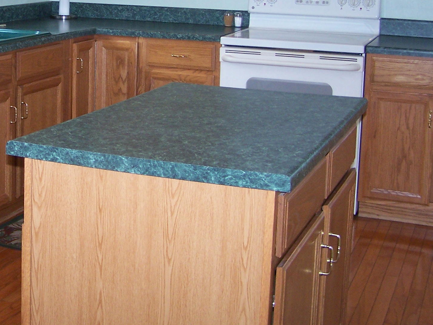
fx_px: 851
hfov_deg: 27.9
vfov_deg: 21.2
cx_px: 82
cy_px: 40
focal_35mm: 68
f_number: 2.8
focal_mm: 6.3
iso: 140
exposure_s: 1/60
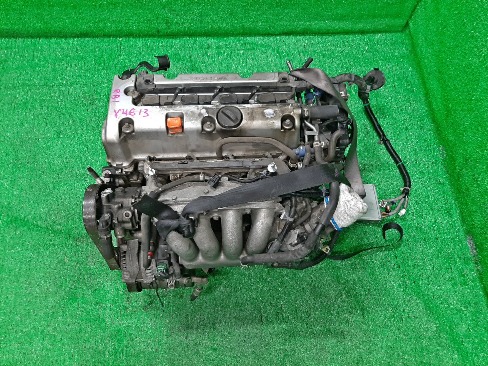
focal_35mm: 26
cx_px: 244
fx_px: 367
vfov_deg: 53.1
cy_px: 183
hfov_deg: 67.3
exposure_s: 1/50
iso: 139
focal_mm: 3.93
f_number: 1.7
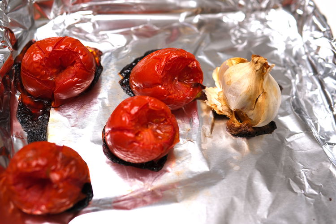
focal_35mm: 45
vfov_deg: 29.9
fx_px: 420
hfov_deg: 43.6
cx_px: 168
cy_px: 112
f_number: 2.8
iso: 125
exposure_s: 1/90
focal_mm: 30
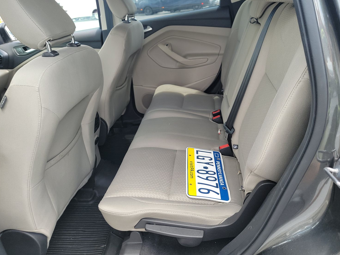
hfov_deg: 67.3
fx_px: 255
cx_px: 177
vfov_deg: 53.0
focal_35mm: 26
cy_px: 119
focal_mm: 6.7
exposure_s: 1/119
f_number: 1.8
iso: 92
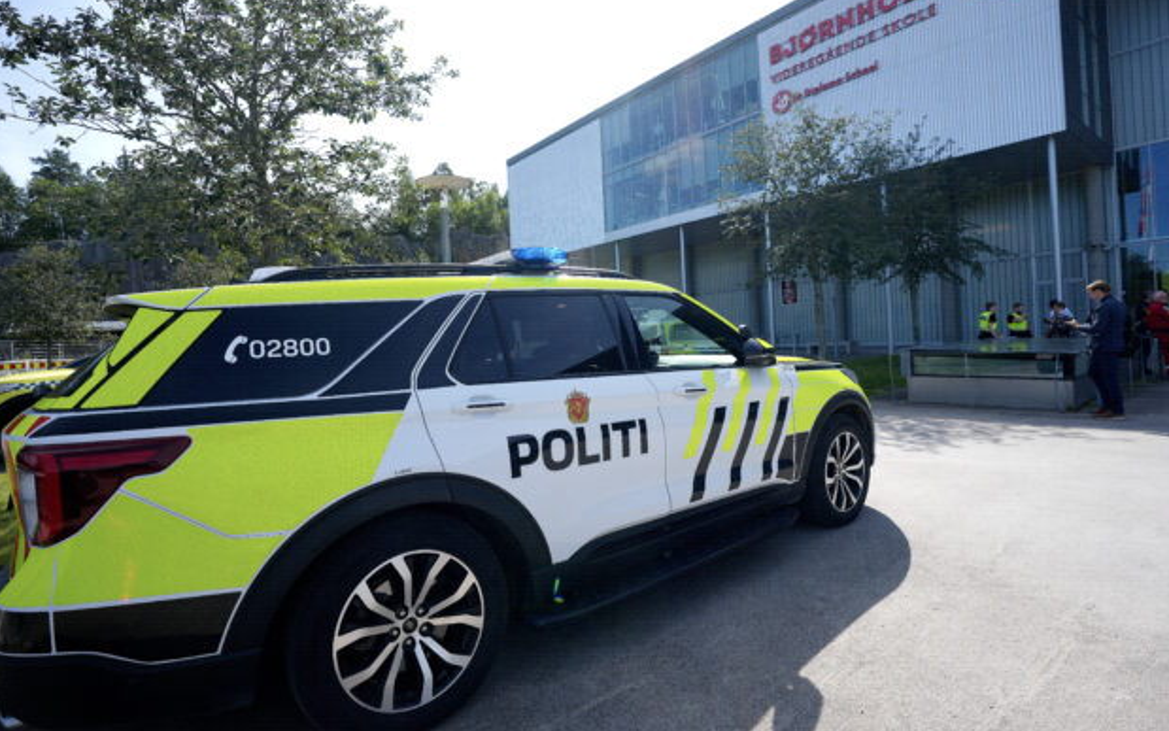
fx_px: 542
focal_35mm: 17
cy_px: 336
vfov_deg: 67.9
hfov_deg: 94.3
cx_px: 601
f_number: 5.6
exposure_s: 1/800
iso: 200
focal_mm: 16
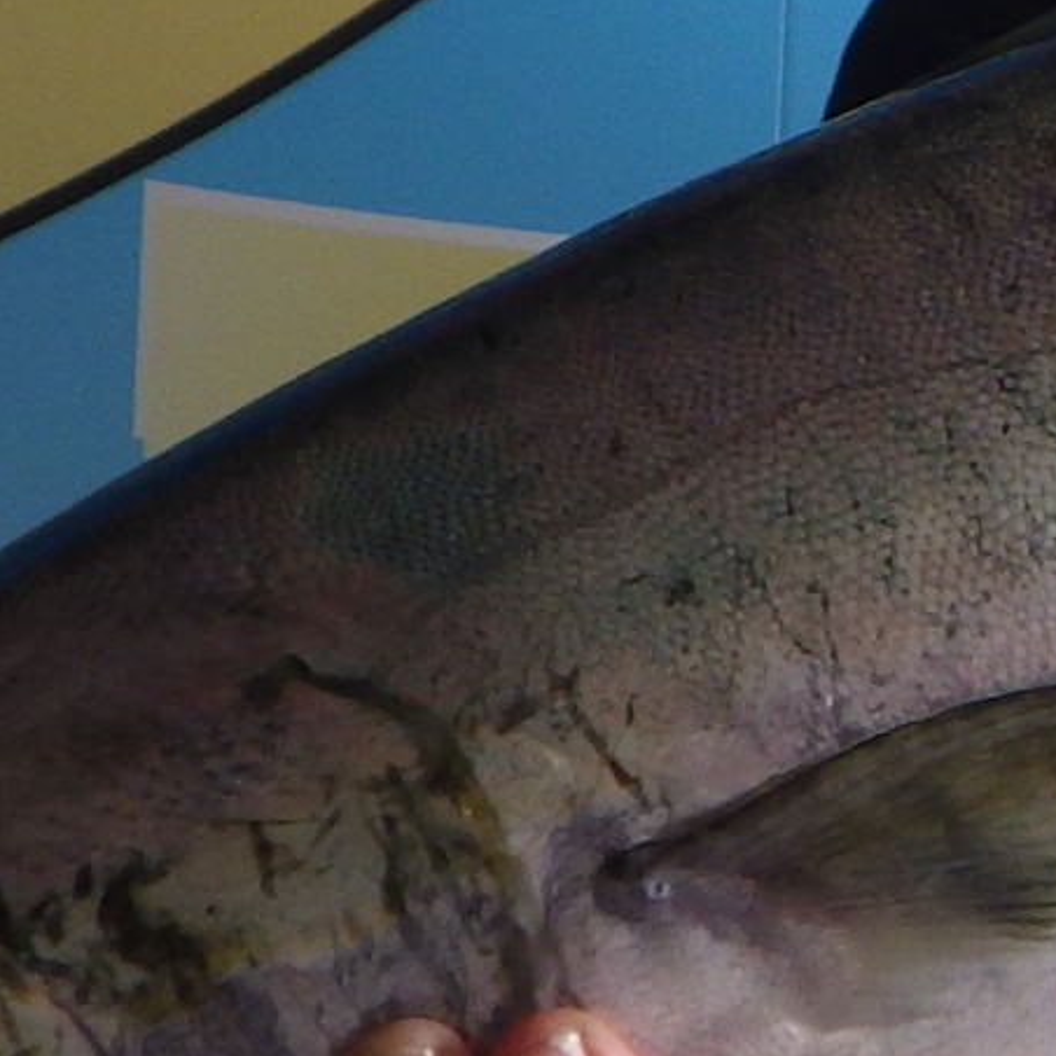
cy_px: 229
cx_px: 1717
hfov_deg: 11.6
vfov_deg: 12.3
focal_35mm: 142
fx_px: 4901
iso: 125
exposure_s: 1/80
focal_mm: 5
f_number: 3.5
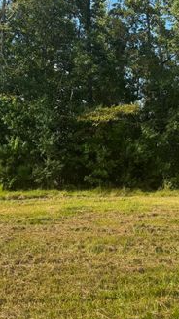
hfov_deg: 29.5
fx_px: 337
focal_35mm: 40
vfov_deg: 50.4
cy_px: 170
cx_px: 118
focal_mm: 6.76
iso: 80
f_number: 1.78
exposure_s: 1/1678
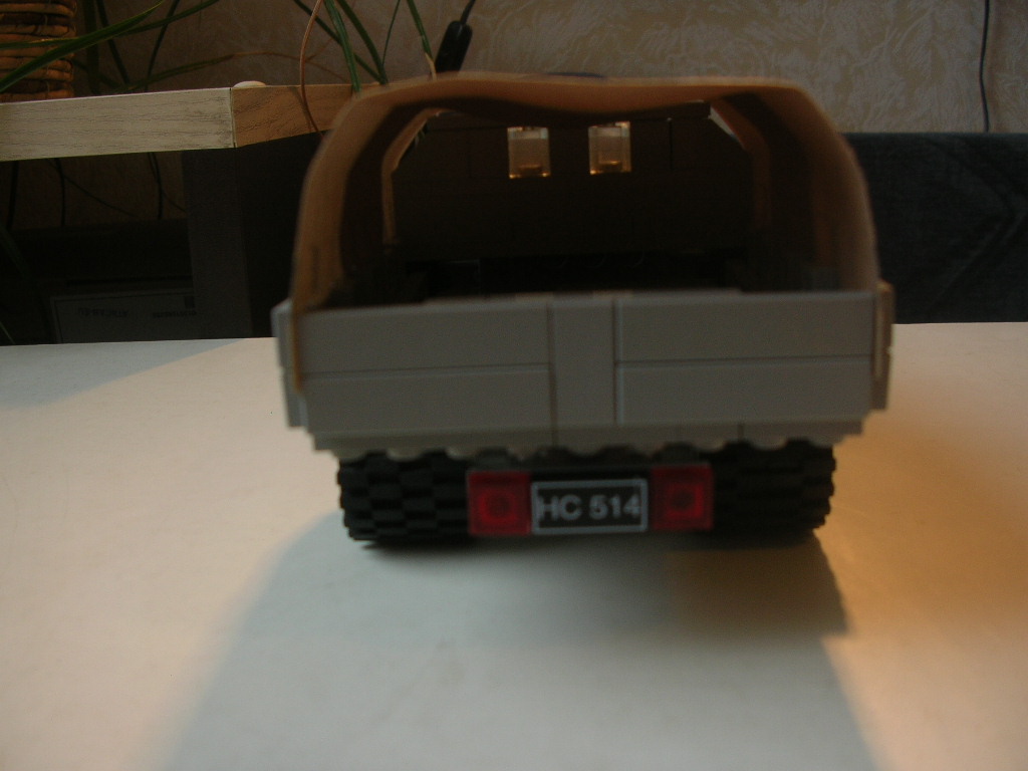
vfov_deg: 40.7
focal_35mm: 35
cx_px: 514
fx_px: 1039
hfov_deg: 52.6
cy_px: 386
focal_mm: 5.8
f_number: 2.8
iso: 50
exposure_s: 1/51
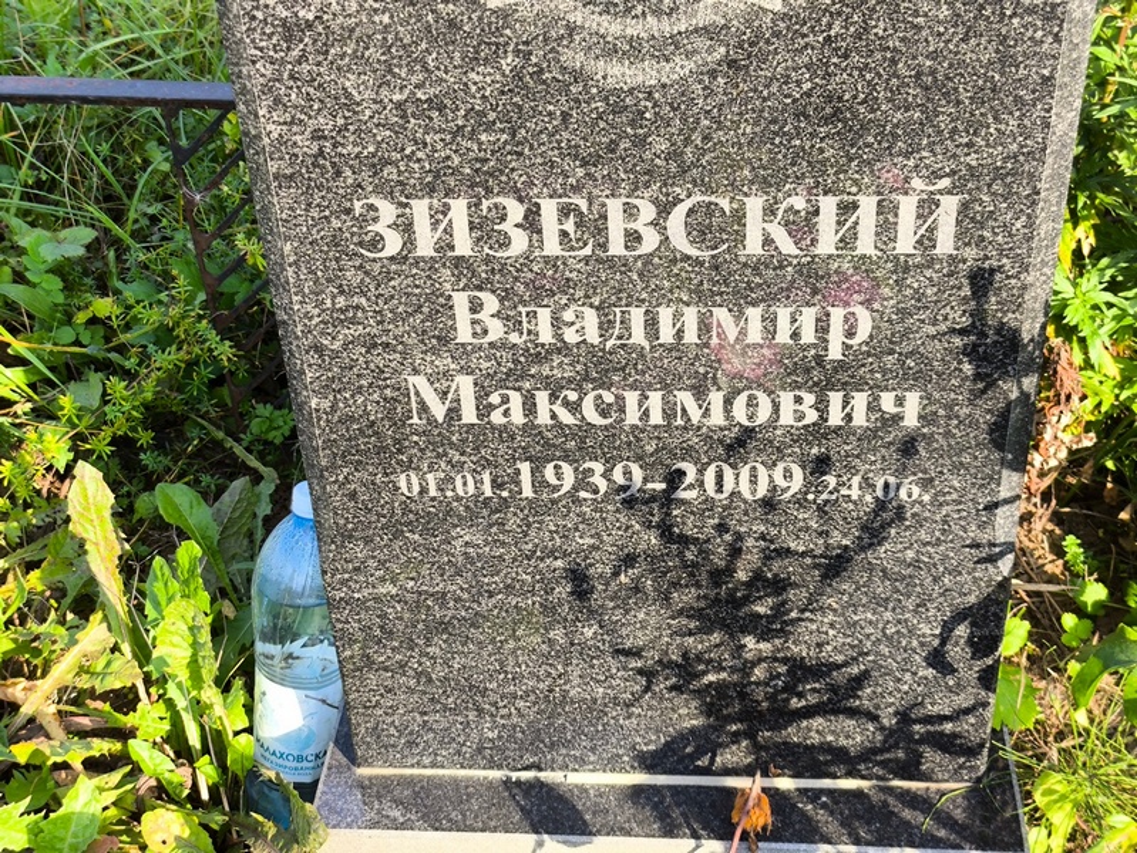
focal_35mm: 50
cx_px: 568
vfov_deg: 29.1
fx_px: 1643
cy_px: 426
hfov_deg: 38.2
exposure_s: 1/238
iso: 50
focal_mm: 4.71
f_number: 1.7
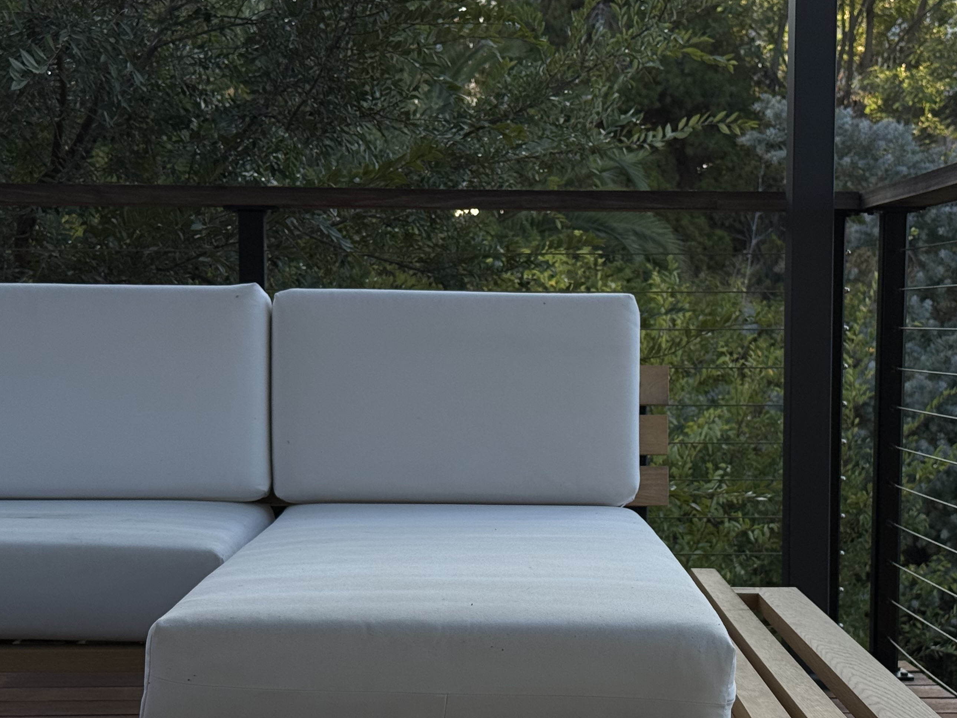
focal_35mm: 75
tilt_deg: -6.1
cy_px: 545
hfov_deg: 26.0
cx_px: 552
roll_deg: +0.5
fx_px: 2073
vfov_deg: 19.5
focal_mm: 6.76
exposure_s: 1/1055
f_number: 1.78
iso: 64
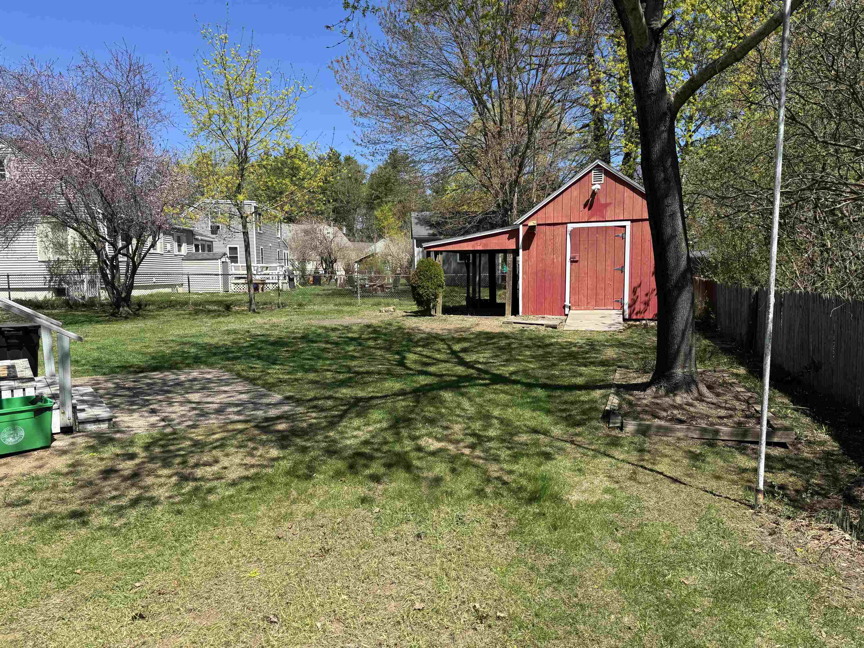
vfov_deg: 56.8
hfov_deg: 71.6
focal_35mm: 24
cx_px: 432
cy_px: 324
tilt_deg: -5.6
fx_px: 599
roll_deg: +0.2
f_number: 1.78
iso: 80
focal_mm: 6.76
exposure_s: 1/2833
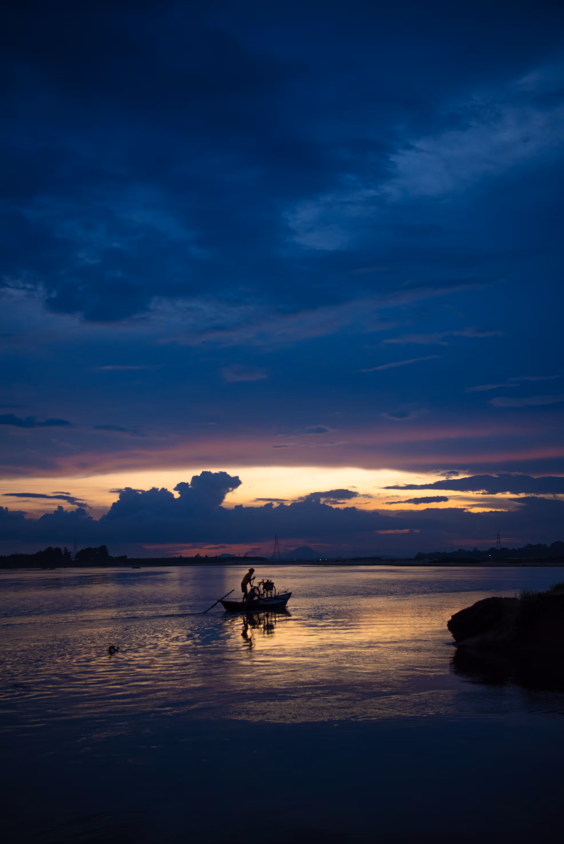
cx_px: 282
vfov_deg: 42.7
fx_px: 1080
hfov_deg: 29.3
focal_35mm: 46
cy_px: 422
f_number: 2.8
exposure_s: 1/125
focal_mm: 46
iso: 400
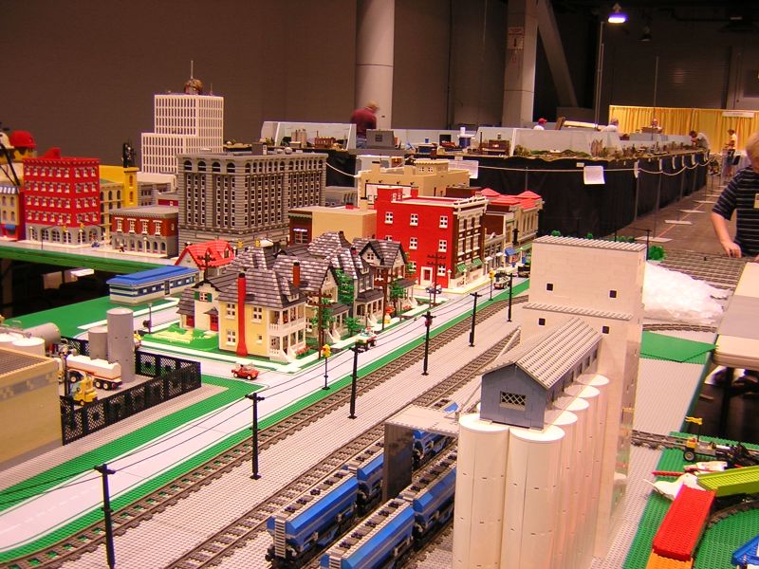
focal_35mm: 36
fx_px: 789
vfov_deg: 39.7
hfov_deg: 51.4
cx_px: 380
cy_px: 284
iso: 100
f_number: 2.6
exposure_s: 1/8.6
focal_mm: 4.7
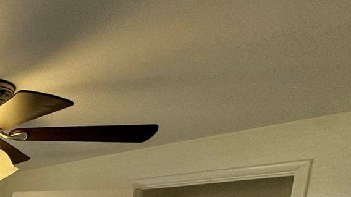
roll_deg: -1.5
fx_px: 400
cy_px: 304
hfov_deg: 33.3
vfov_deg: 22.3
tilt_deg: -11.0
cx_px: -116
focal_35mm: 43
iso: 100
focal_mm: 2.22
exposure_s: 1/120
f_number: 2.2
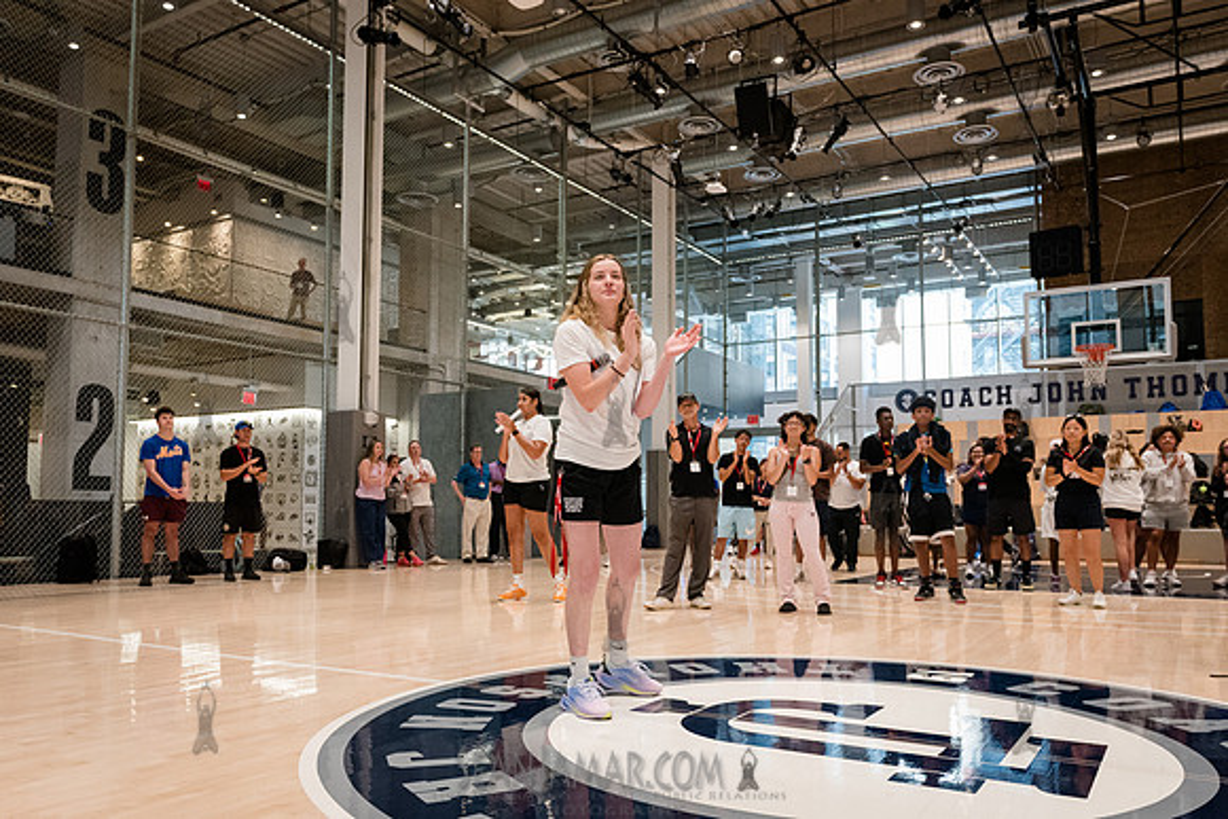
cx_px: 589
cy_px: 441
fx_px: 957
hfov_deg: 65.3
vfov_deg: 46.3
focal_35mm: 28
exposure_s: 1/400
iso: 5000
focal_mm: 24
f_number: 4
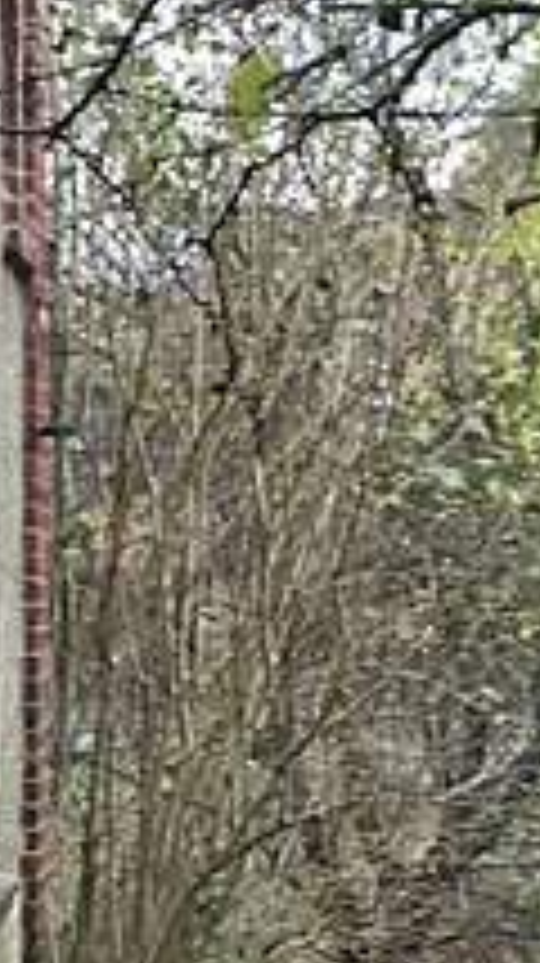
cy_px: 736
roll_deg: +0.7
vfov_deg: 16.1
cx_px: -770
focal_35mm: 133
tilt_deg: -2.5
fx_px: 3394
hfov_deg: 8.3
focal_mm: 4.15
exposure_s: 1/100
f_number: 2.2
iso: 32
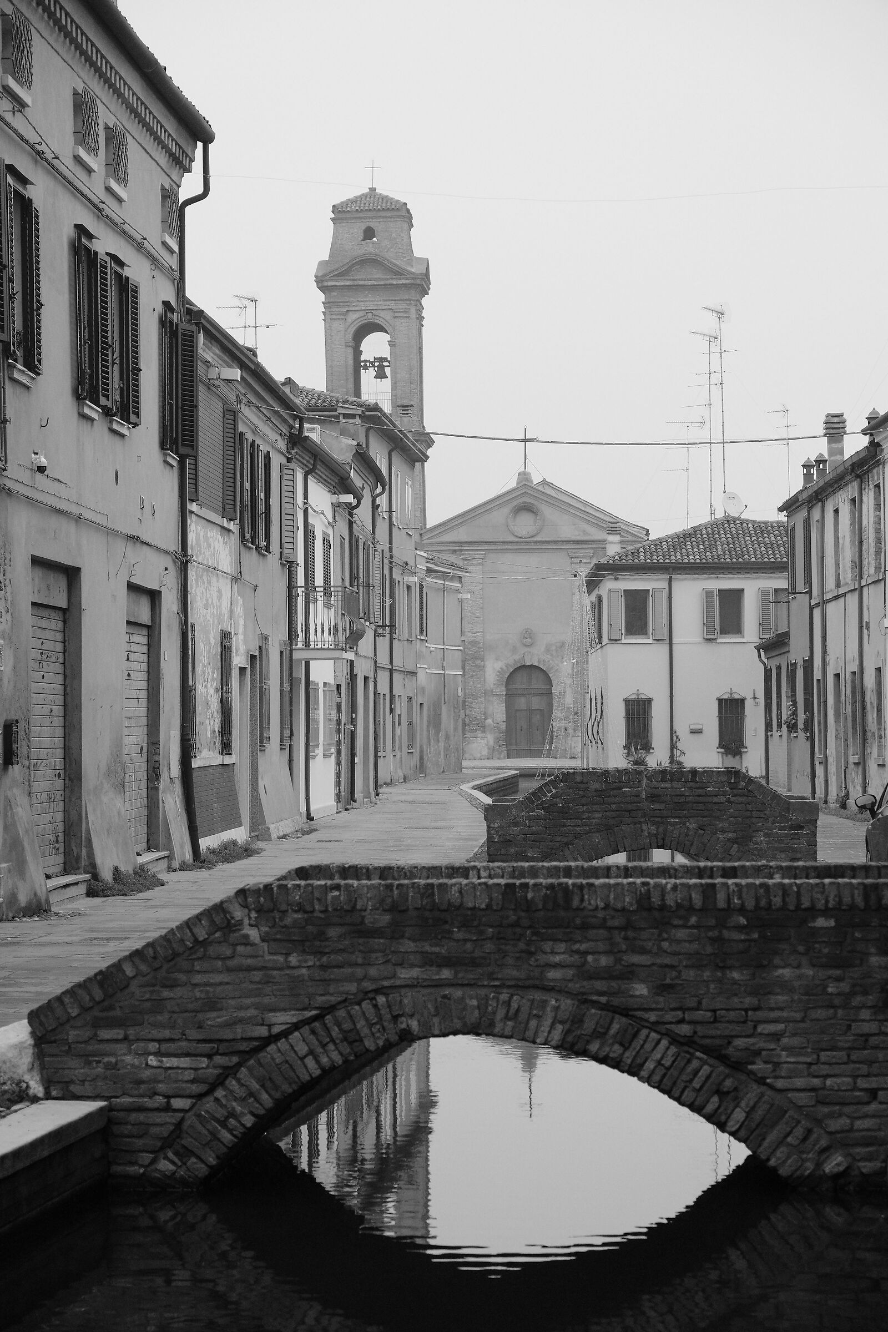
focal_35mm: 83
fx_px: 3071
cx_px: 444
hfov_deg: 16.5
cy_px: 666
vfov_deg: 24.5
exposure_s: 1/500
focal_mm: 55
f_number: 4
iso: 2500
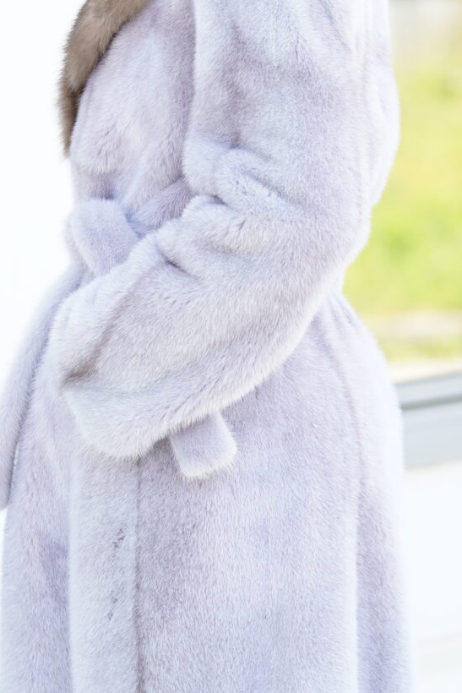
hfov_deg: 4.9
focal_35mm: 281
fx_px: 5407
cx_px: 30
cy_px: 192
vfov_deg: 7.3
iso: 200
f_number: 2.8
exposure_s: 1/250
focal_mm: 90
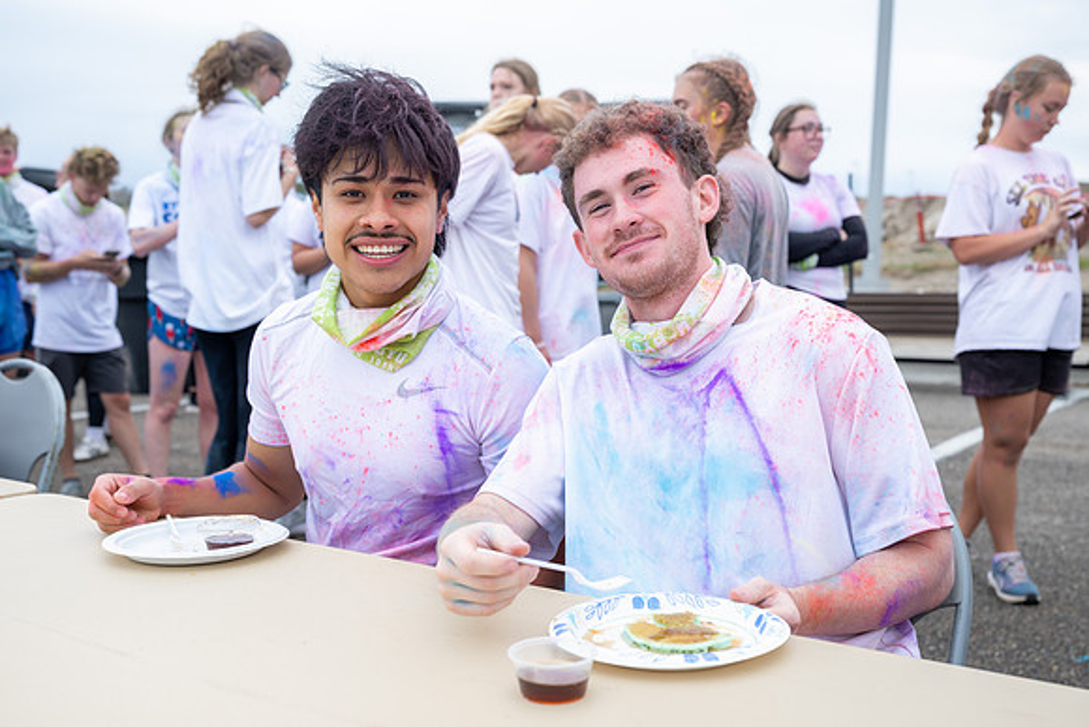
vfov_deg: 33.3
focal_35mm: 40
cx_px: 543
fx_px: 1210
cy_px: 431
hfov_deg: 48.4
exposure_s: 1/250
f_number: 4
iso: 160
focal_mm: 33.5
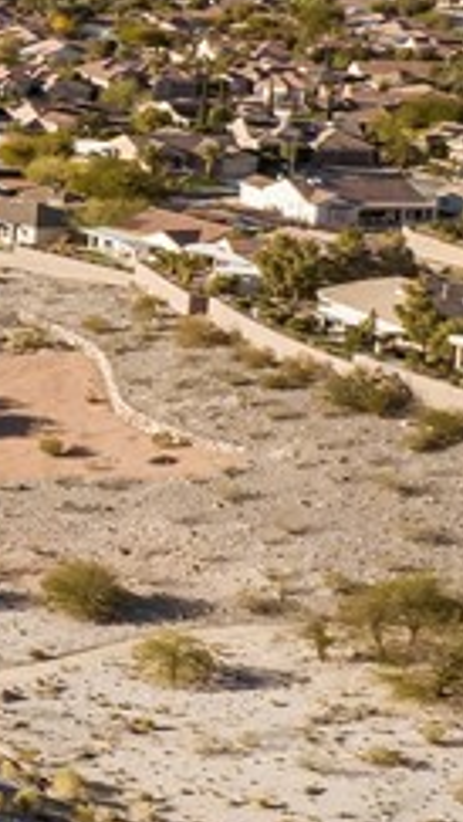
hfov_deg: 8.0
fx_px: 2397
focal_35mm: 110
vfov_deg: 19.1
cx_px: -1240
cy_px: 98
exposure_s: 1/240
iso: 180
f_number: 2.8
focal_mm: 12.29
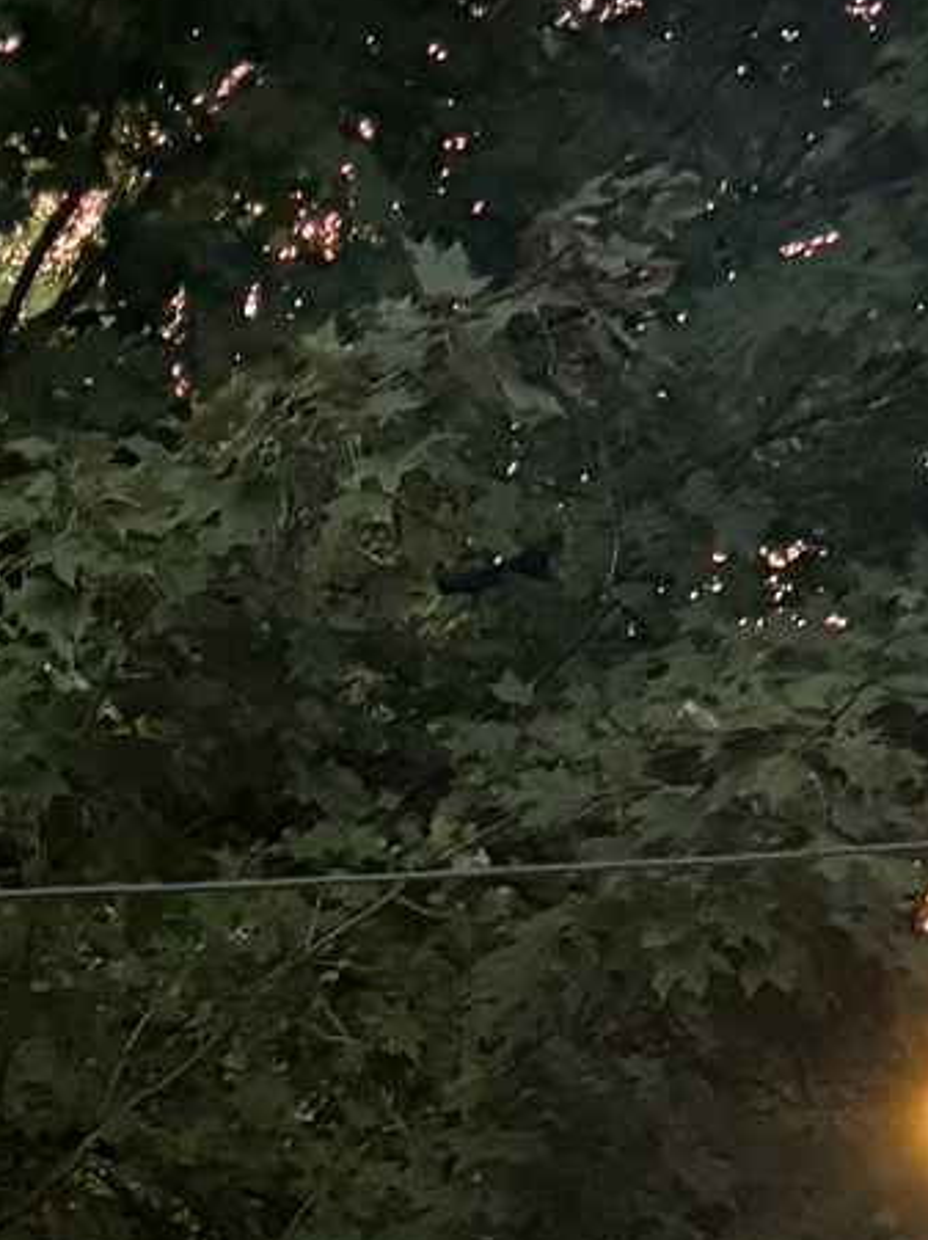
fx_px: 4401
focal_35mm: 123
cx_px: -14
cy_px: 2866
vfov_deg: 12.8
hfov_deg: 11.9
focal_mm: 6.76
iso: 800
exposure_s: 1/30
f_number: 1.78
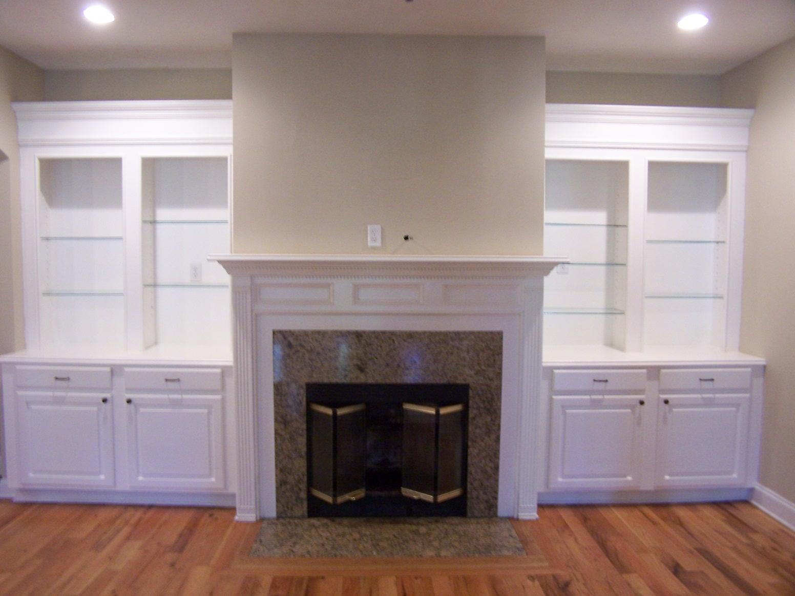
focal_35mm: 38
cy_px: 298
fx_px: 873
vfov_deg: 37.7
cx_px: 398
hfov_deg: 49.0
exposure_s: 1/8
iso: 140
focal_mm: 6.3
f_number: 2.8
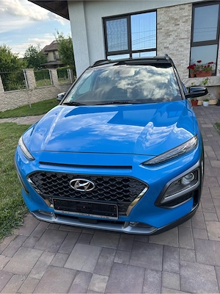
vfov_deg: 71.6
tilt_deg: -19.5
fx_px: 203
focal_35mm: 24
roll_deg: +4.0
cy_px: 147
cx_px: 110
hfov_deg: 56.8
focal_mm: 6.86
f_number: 1.78
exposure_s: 1/685
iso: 80
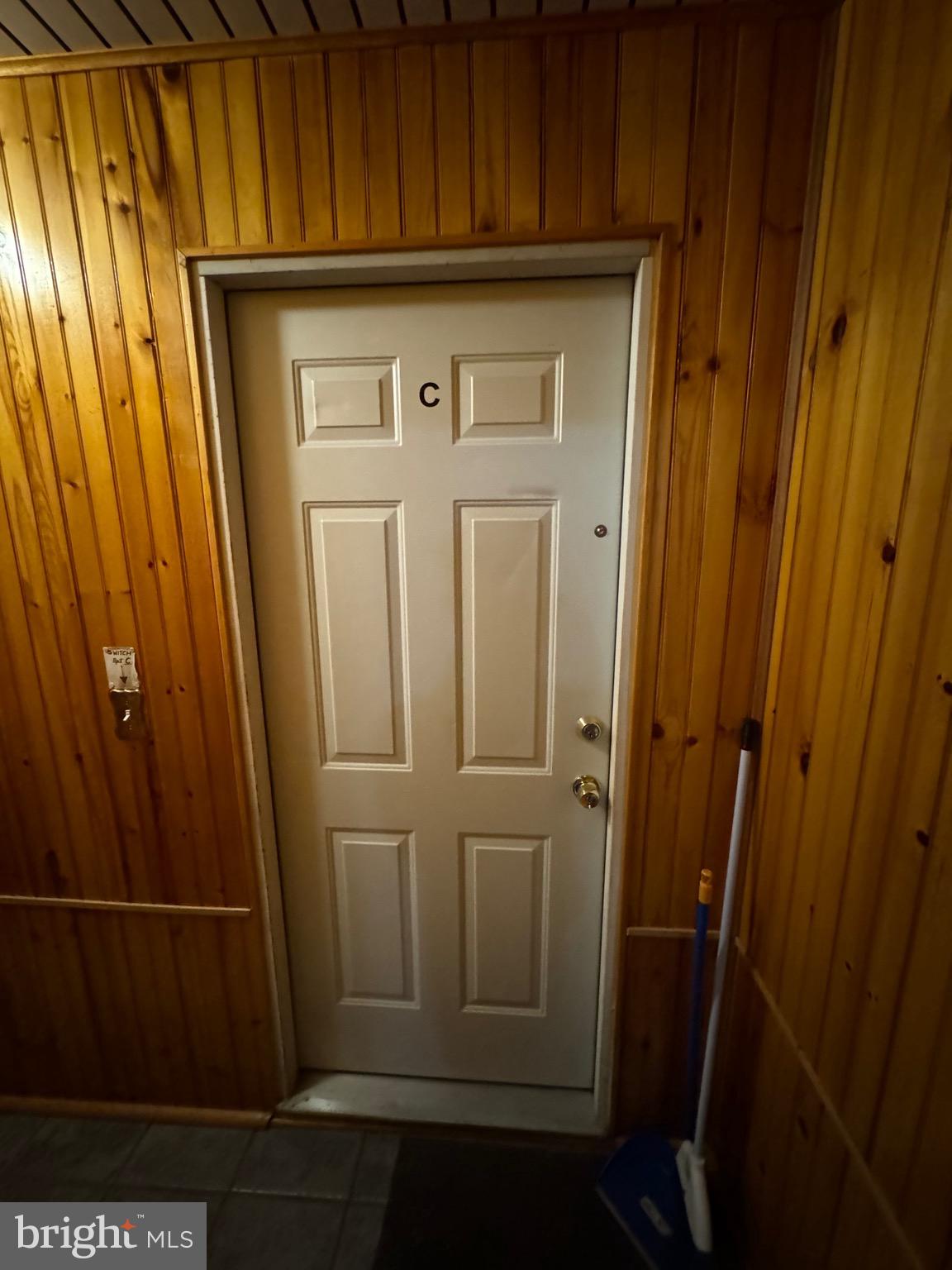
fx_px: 513
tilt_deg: -12.5
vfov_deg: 102.1
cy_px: 635
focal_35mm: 14
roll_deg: +1.3
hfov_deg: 85.7
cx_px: 476
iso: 1250
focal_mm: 2.22
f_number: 2.2
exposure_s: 1/40
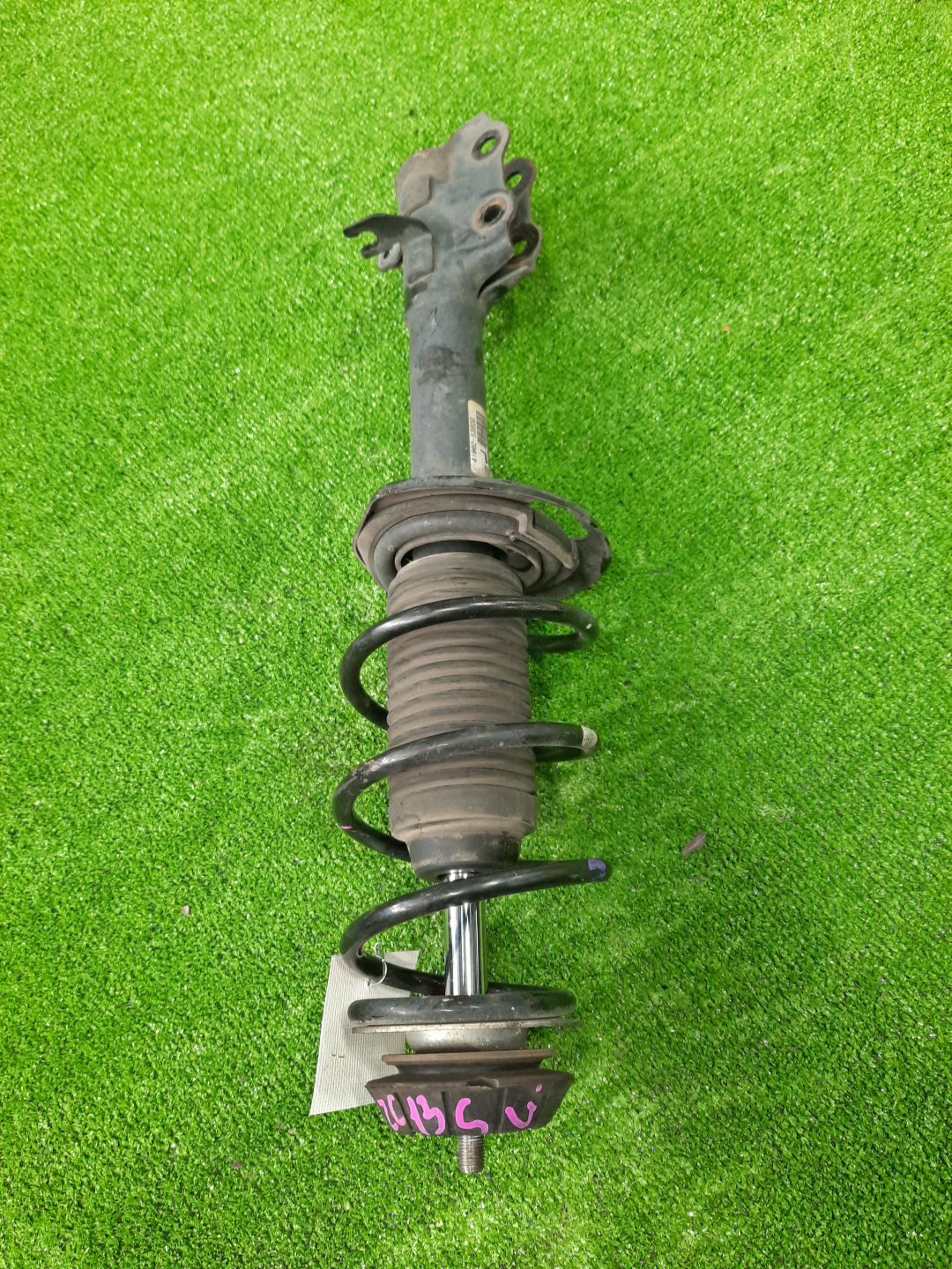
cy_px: 634
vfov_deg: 69.4
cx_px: 476
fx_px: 917
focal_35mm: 25
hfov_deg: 54.9
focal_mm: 4.6
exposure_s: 1/50
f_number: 2
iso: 292
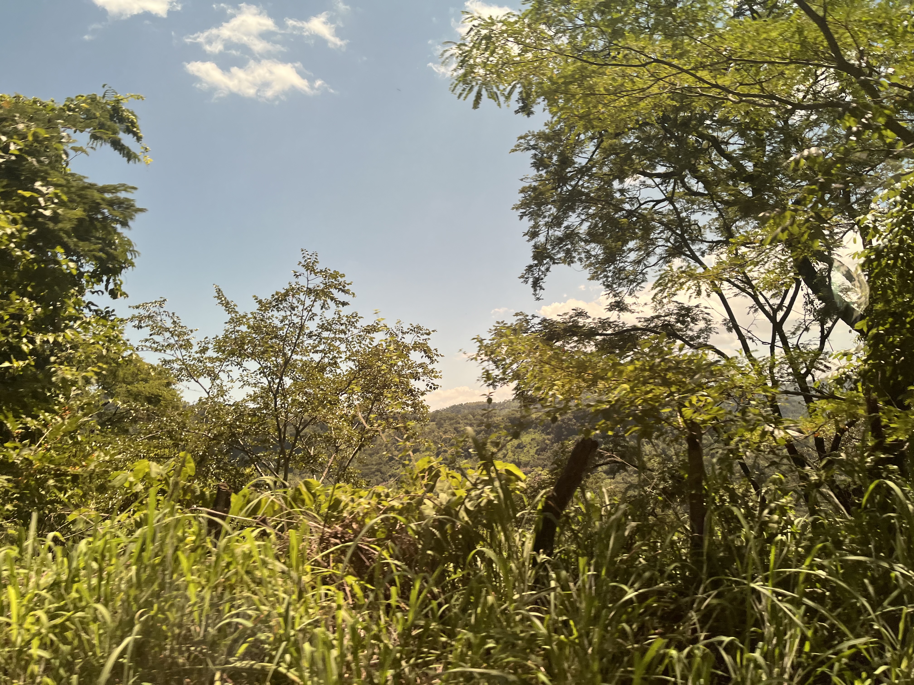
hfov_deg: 67.3
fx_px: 687
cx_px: 457
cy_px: 342
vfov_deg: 53.1
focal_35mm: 26
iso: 64
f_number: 1.6
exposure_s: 1/122
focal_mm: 5.1
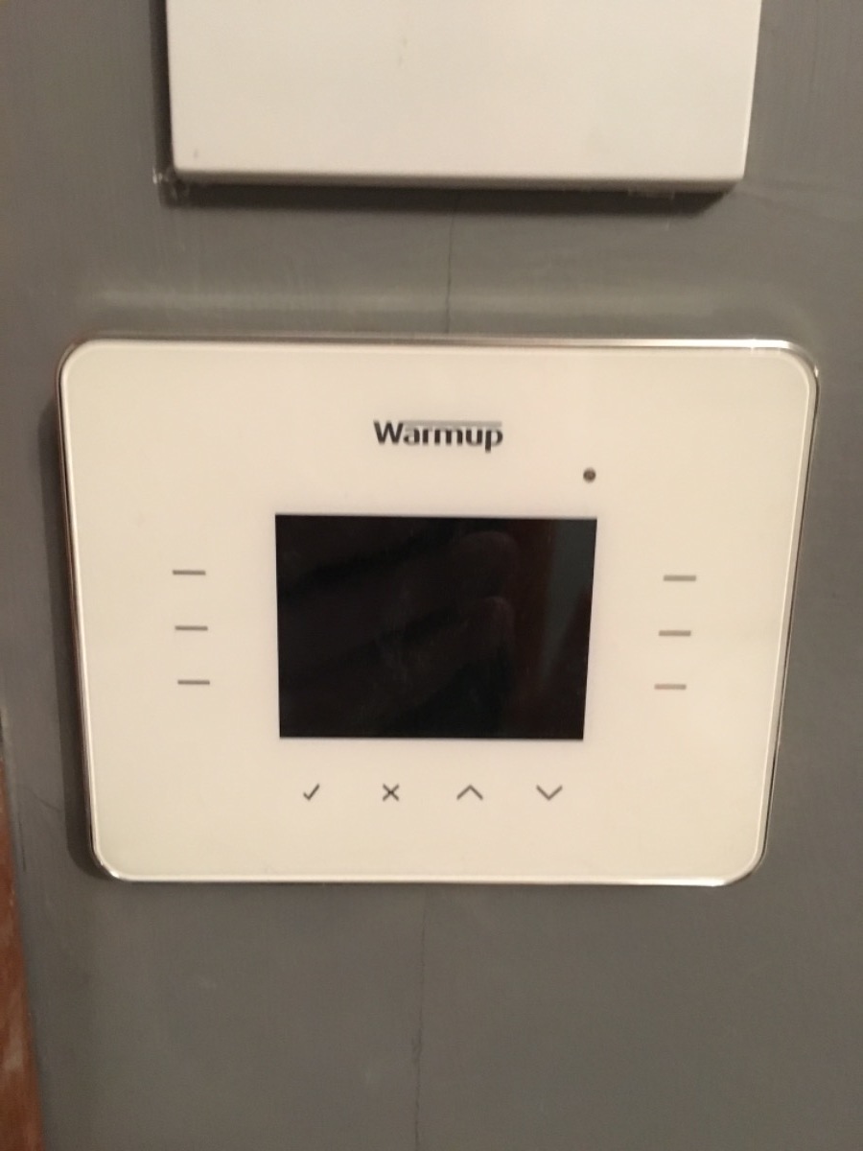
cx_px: 432
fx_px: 964
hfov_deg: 48.2
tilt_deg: -16.3
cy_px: 576
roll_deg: -1.2
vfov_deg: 61.7
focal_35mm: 29
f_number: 2.2
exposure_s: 1/17
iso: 320
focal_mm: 4.15
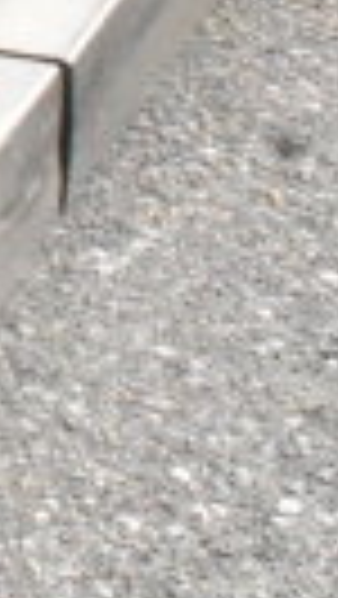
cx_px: -865
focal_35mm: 271
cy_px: -803
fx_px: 4303
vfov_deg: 7.5
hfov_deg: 4.3
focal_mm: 25
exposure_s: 1/1600
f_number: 25
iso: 6400
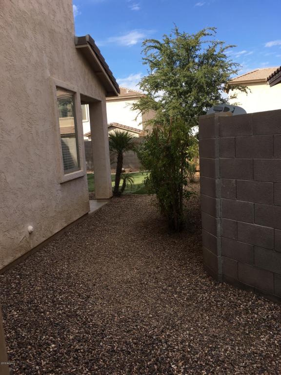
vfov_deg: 61.7
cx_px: 140
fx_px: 314
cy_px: 188
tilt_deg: -7.9
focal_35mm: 29
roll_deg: +3.1
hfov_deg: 48.2
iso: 25
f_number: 2.2
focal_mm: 4.15
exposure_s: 1/718
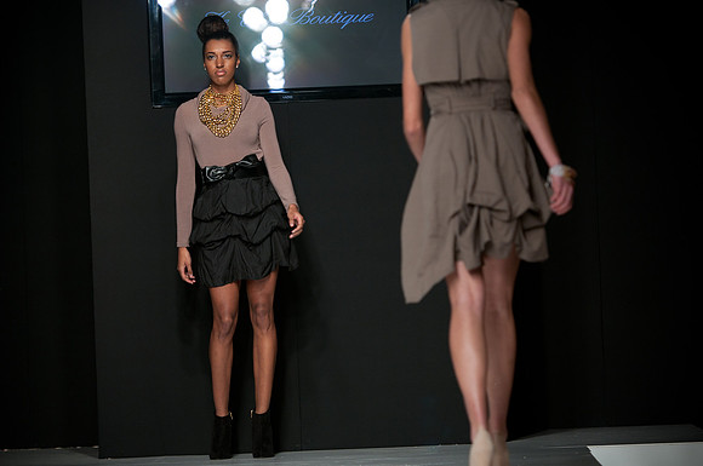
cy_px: 233
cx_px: 352
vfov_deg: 7.9
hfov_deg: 11.8
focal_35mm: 174
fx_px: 3393
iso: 200
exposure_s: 1/200
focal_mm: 116
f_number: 2.8
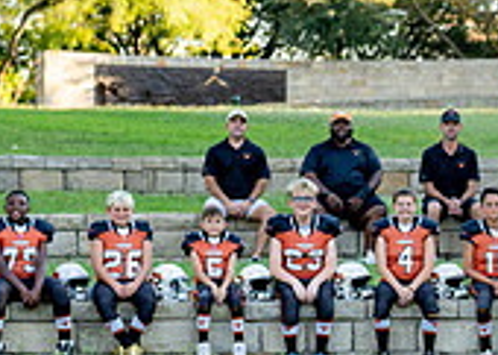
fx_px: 2656
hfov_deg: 10.6
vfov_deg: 7.6
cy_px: 367
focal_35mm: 188
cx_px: 561
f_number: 2.2
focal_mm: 50
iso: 200
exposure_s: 1/640
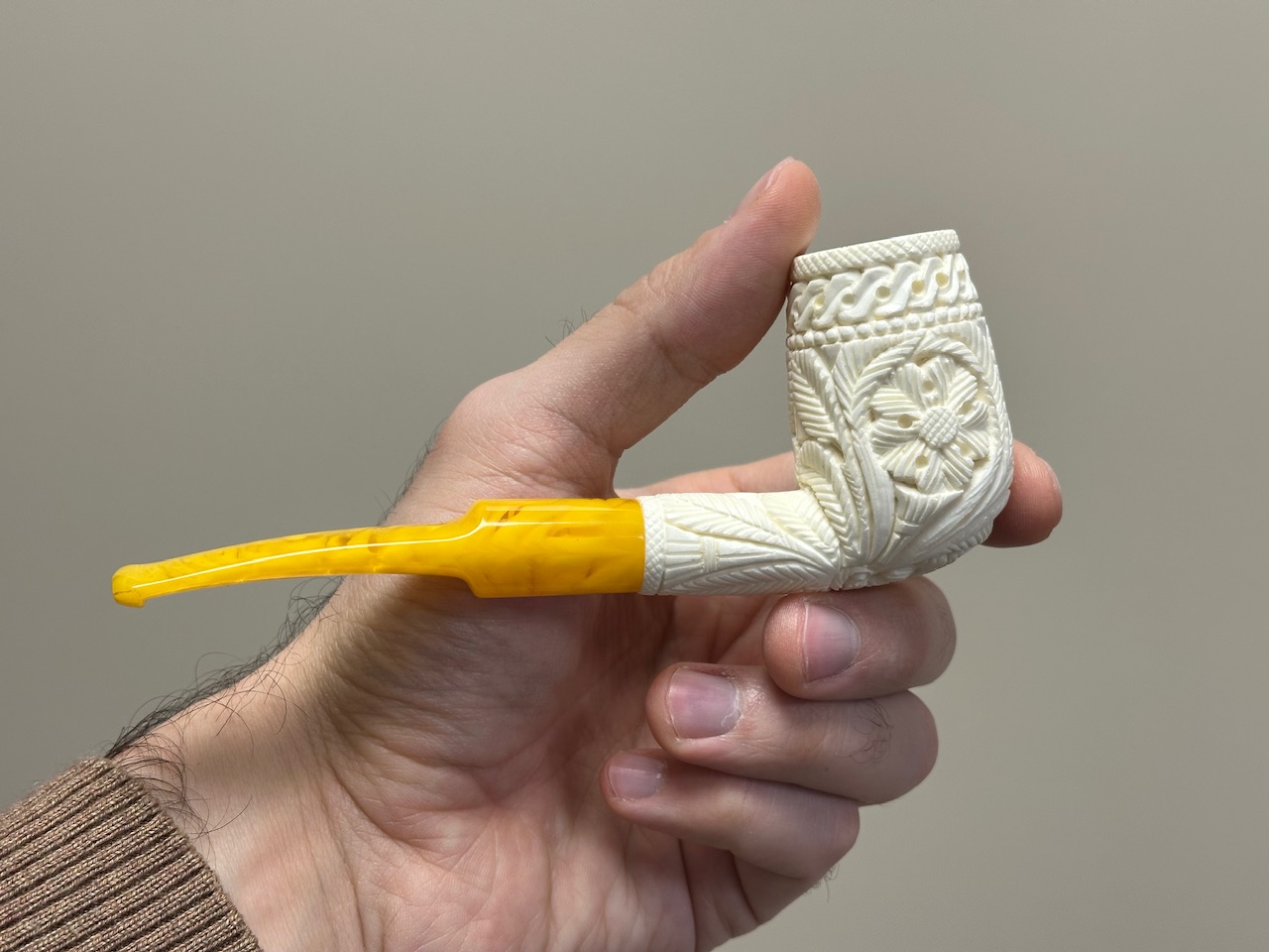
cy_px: 476
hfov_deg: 39.7
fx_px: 1760
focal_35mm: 48
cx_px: 634
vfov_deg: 30.3
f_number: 1.78
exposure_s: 1/100
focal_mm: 6.86
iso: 64
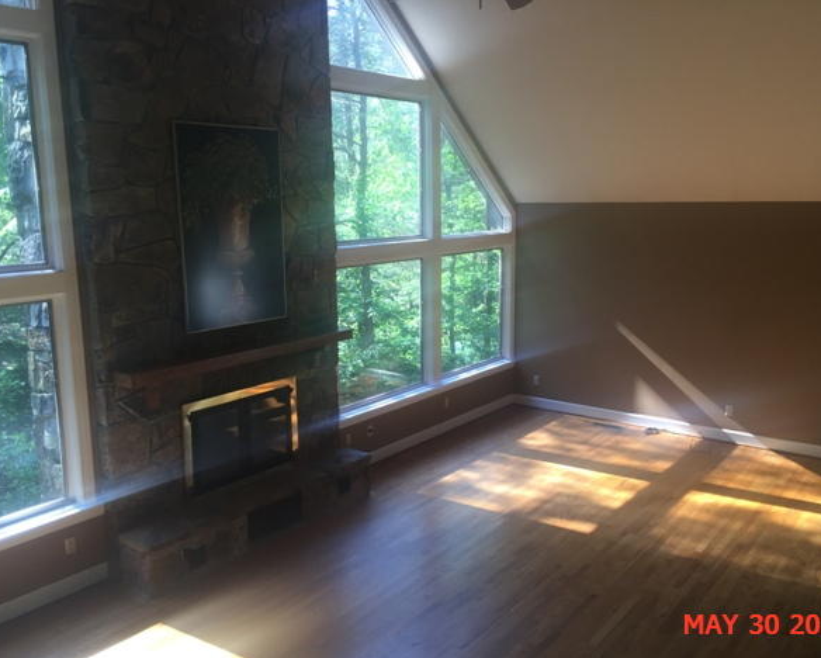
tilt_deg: -9.7
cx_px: 434
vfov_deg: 47.2
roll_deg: +0.2
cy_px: 336
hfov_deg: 57.1
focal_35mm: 31
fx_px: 754
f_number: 2.2
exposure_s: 1/60
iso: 40
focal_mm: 4.15
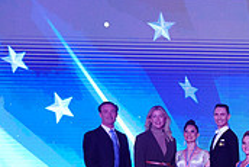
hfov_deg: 17.8
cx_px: 385
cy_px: 207
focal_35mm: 101
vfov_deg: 13.2
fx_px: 699
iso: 2000
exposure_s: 1/500
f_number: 4
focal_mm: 30
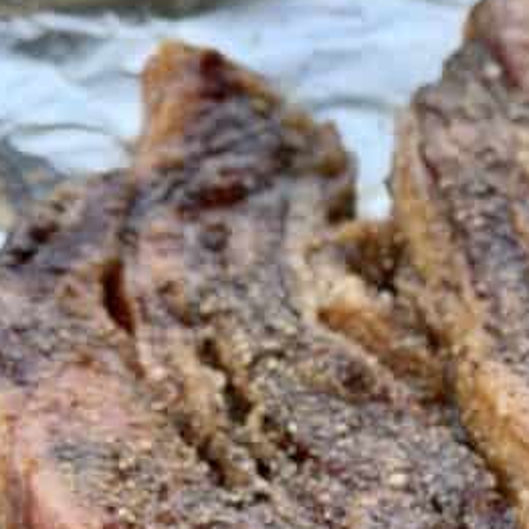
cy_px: 684
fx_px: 2870
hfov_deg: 10.3
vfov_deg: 10.3
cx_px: 701
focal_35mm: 166
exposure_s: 1/1070
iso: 80
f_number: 1.78
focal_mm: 6.76
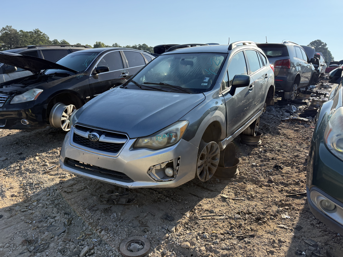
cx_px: 172
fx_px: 238
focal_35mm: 24
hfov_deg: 71.6
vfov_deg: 56.8
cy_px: 128
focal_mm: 6.76
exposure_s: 1/2907
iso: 100
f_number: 1.78
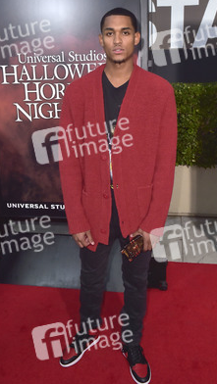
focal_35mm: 31
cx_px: 111
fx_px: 317
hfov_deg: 37.8
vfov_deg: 62.6
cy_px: 190
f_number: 6.3
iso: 640
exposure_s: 1/320
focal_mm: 29
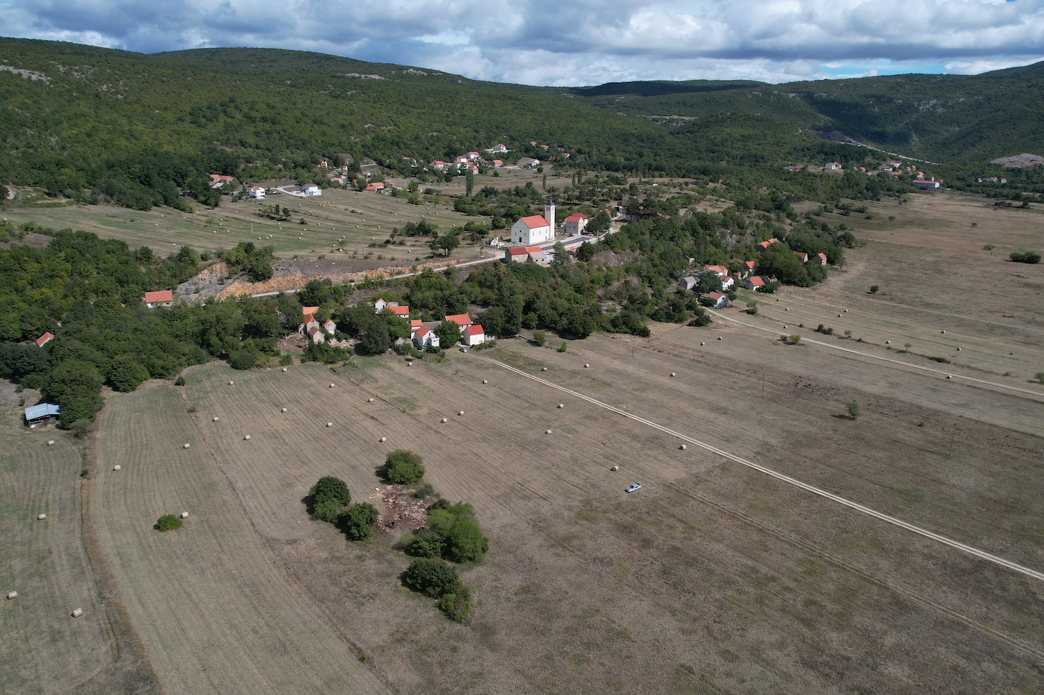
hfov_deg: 78.6
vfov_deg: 57.2
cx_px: 522
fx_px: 638
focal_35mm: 22
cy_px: 348
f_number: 2.8
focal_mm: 8.38
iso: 110
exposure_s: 1/3000
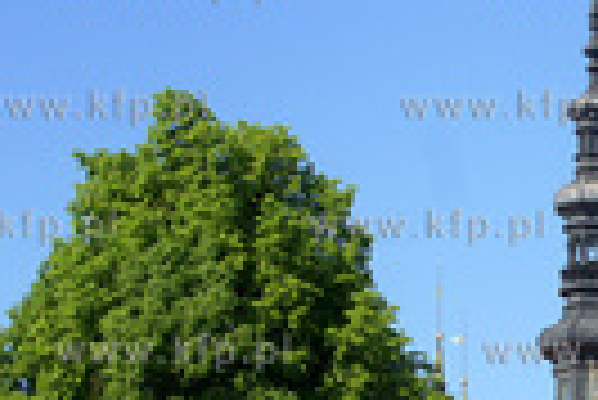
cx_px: 760
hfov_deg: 11.1
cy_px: 411
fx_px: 2993
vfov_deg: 7.6
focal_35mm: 180
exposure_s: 1/640
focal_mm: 40
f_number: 8
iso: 200
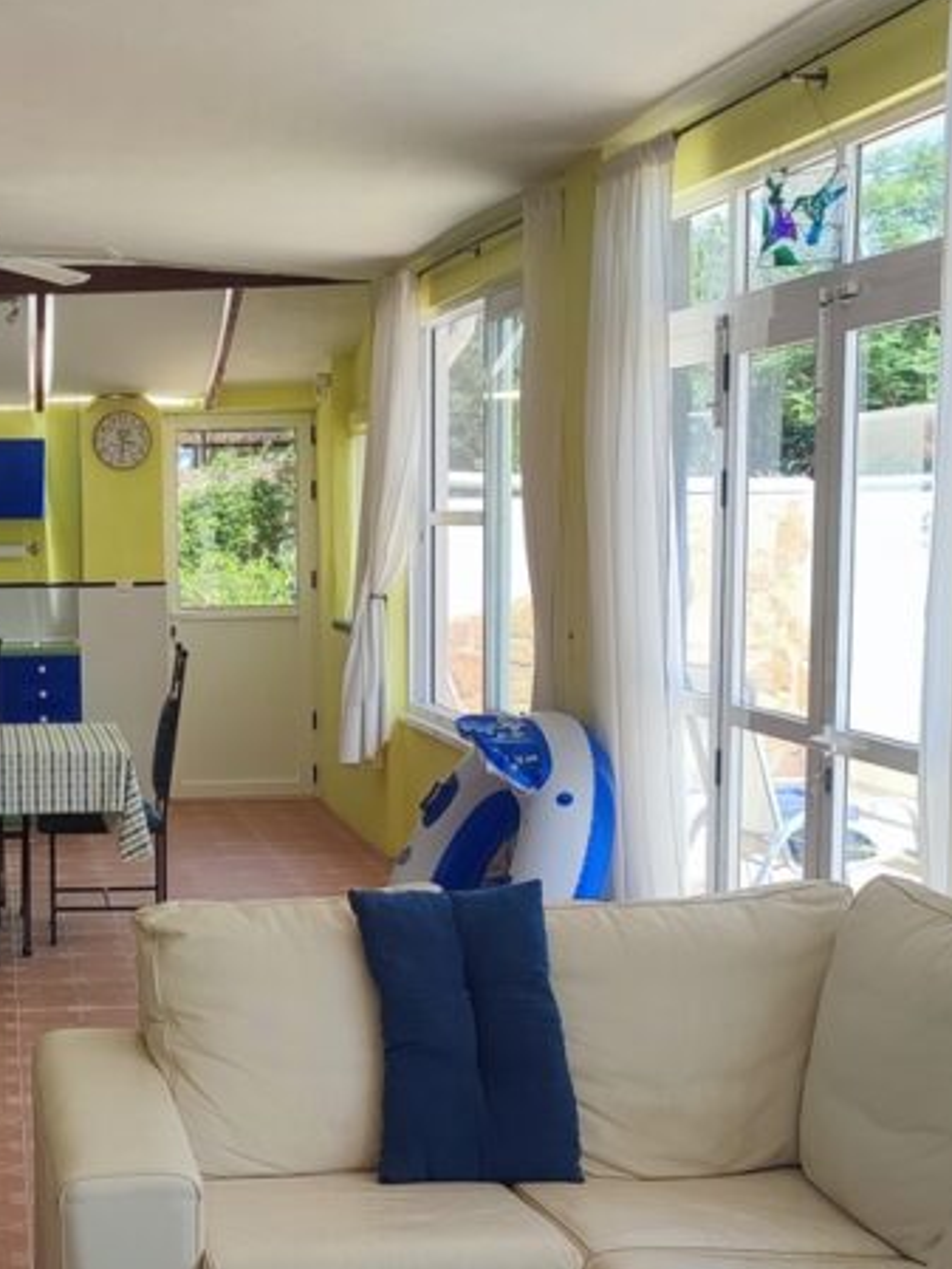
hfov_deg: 25.1
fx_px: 2089
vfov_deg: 33.6
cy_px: 797
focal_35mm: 57
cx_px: 136
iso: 50
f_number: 1.9
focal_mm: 6.04
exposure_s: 1/199
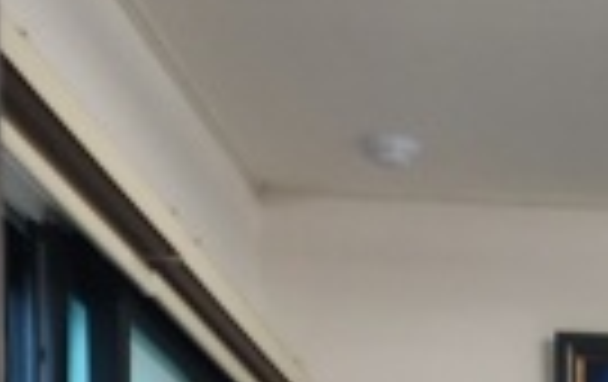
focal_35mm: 162
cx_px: 989
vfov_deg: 7.4
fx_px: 2690
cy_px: 1056
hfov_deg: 12.1
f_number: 1.8
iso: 64
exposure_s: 1/120
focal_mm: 6.4
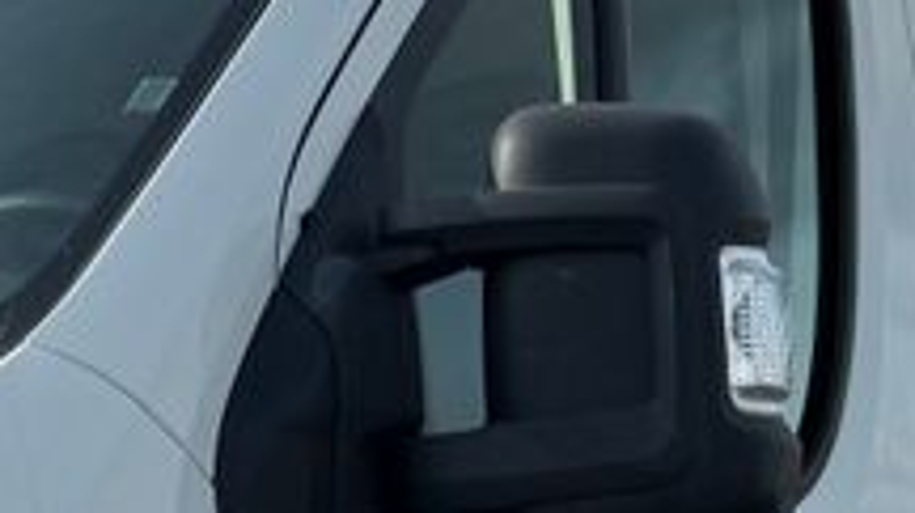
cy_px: 670
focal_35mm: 124
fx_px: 3006
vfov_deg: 9.6
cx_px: -347
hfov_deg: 16.2
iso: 80
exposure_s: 1/5348
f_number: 1.78
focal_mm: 6.86
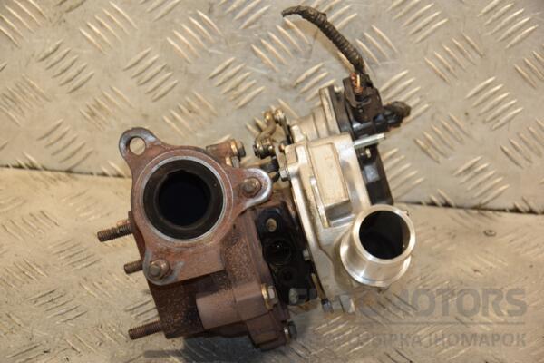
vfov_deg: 12.2
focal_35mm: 112
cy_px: 182
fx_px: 1700
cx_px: 272
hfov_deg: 18.2
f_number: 5.3
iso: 800
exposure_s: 1/125
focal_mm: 75
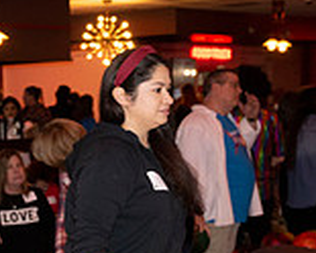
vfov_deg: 9.7
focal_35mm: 155
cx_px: -273
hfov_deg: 11.4
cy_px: 366
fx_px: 1450
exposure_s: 1/100
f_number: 5.6
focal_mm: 44
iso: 2000
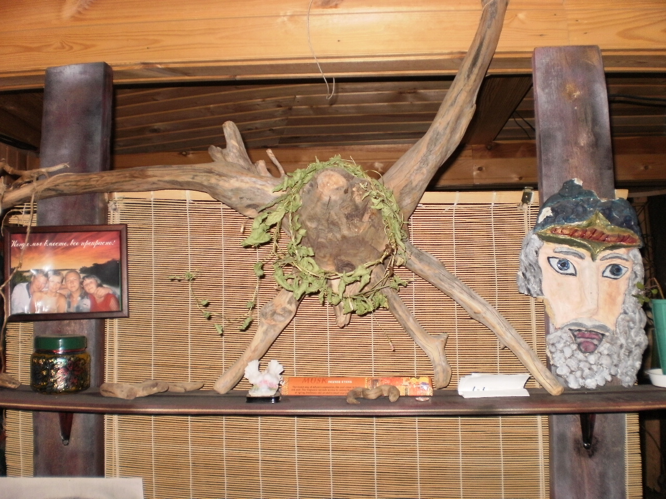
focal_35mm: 38
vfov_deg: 37.7
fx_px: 731
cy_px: 250
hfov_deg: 49.0
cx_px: 333
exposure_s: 1/30
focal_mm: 6.3
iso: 125
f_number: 3.1
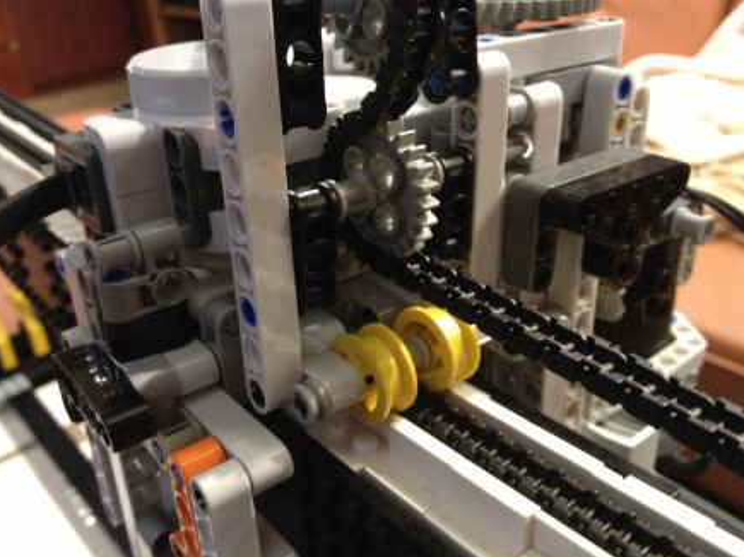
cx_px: 359
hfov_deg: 50.1
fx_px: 795
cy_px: 293
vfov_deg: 38.6
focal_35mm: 37
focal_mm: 4.28
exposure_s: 1/17
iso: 400
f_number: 2.4
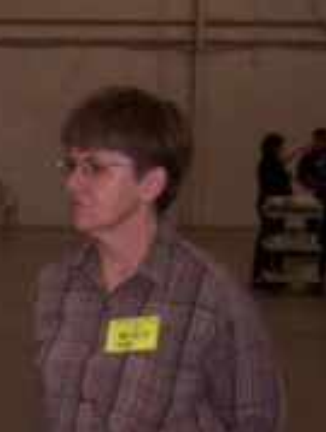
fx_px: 1526
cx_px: -191
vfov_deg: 15.8
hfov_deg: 11.6
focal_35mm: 122
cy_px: 418
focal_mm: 6.3
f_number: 2.8
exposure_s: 1/60
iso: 140
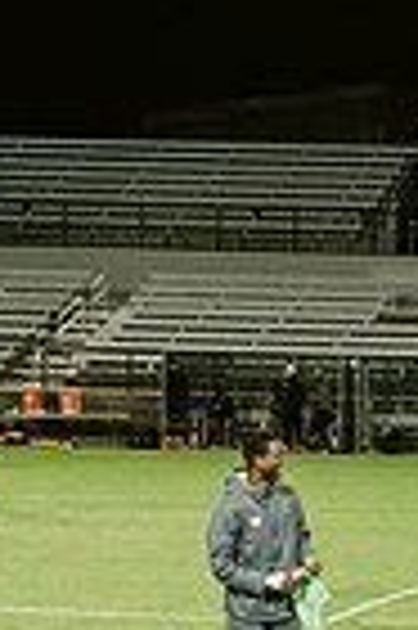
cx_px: 1245
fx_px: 3771
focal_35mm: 216
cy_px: 610
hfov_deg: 5.9
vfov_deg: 9.5
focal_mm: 52
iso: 2000
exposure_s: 1/125
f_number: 5.6
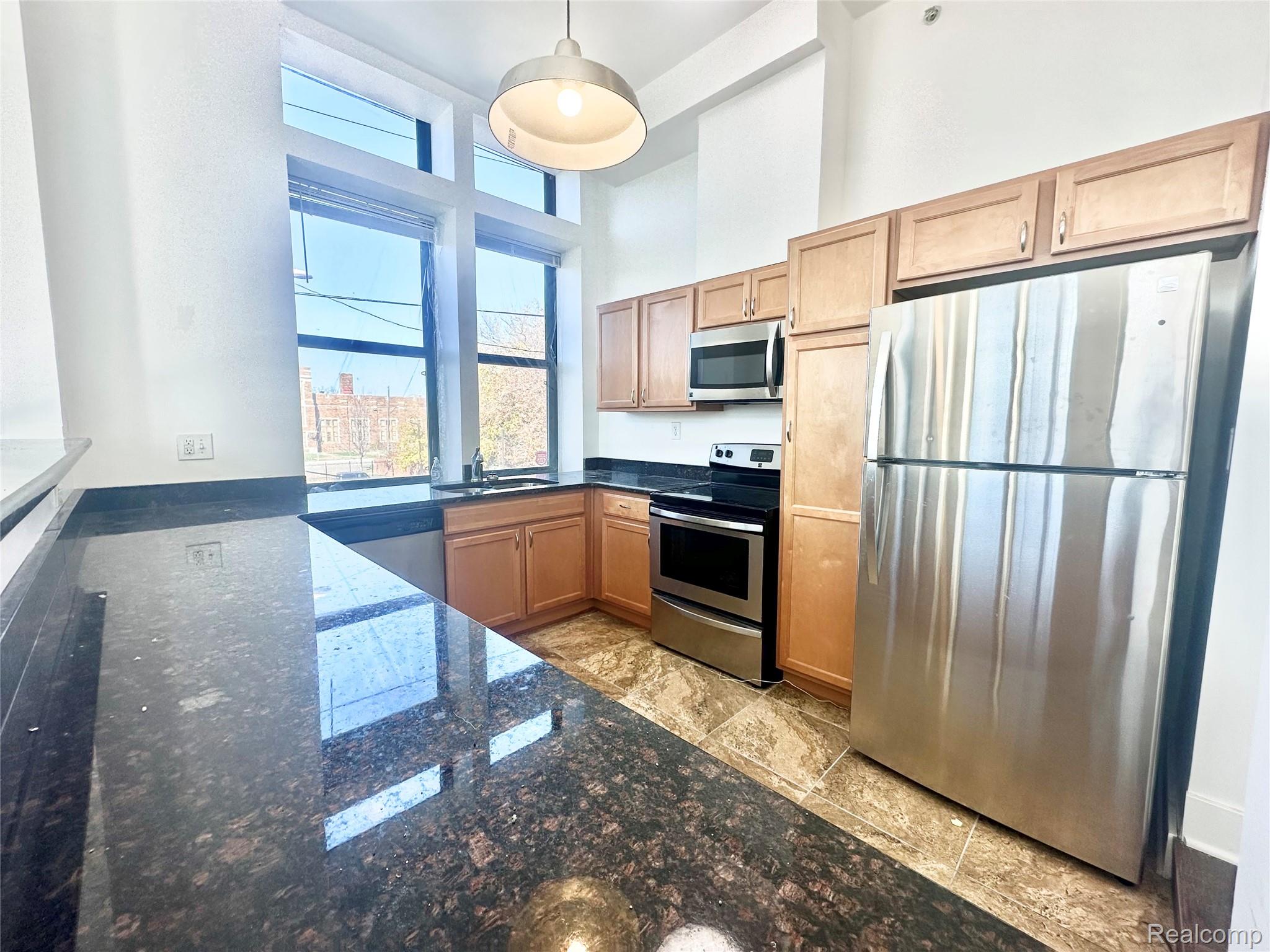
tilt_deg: -6.8
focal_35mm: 14
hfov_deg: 102.1
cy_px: 476
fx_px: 514
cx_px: 635
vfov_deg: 85.7
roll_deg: -0.9
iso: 40
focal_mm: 2.22
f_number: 2.2
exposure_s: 1/317
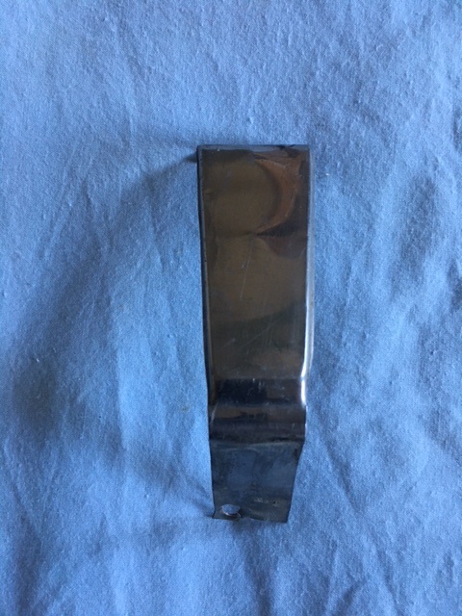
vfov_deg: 61.7
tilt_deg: -88.0
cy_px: 308
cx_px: 231
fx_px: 516
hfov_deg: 48.2
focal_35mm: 29
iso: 160
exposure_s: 1/33
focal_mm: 4.15
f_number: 2.2
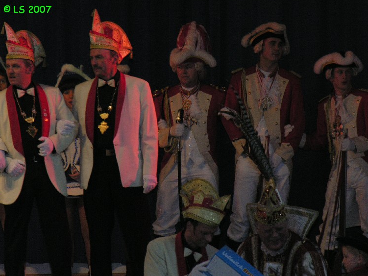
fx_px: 3965
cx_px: 190
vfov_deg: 4.0
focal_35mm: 373
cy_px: 140
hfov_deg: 5.3
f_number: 5.2
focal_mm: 89
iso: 200
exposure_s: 1/60.1
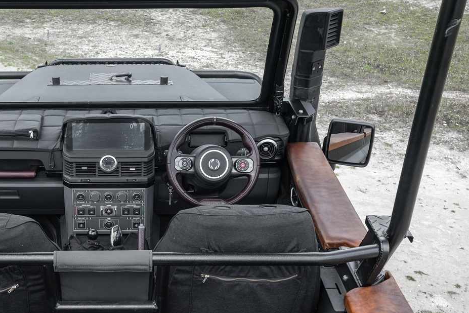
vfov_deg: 24.4
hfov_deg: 35.4
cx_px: 111
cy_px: 225
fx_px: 716
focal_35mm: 55
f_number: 8
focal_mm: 34
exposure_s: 1/60
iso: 100
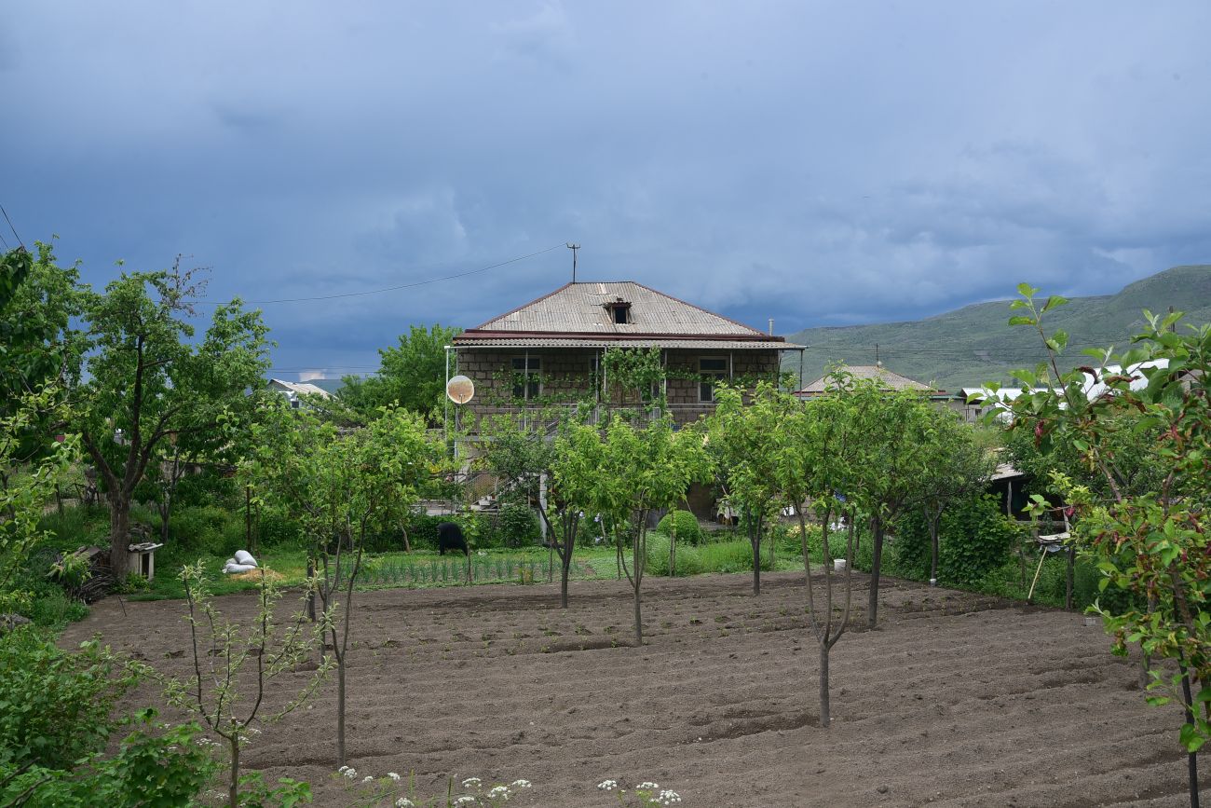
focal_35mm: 50
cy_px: 404
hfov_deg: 39.6
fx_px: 1682
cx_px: 606
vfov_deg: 27.0
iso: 250
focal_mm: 50
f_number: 11
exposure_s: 1/125
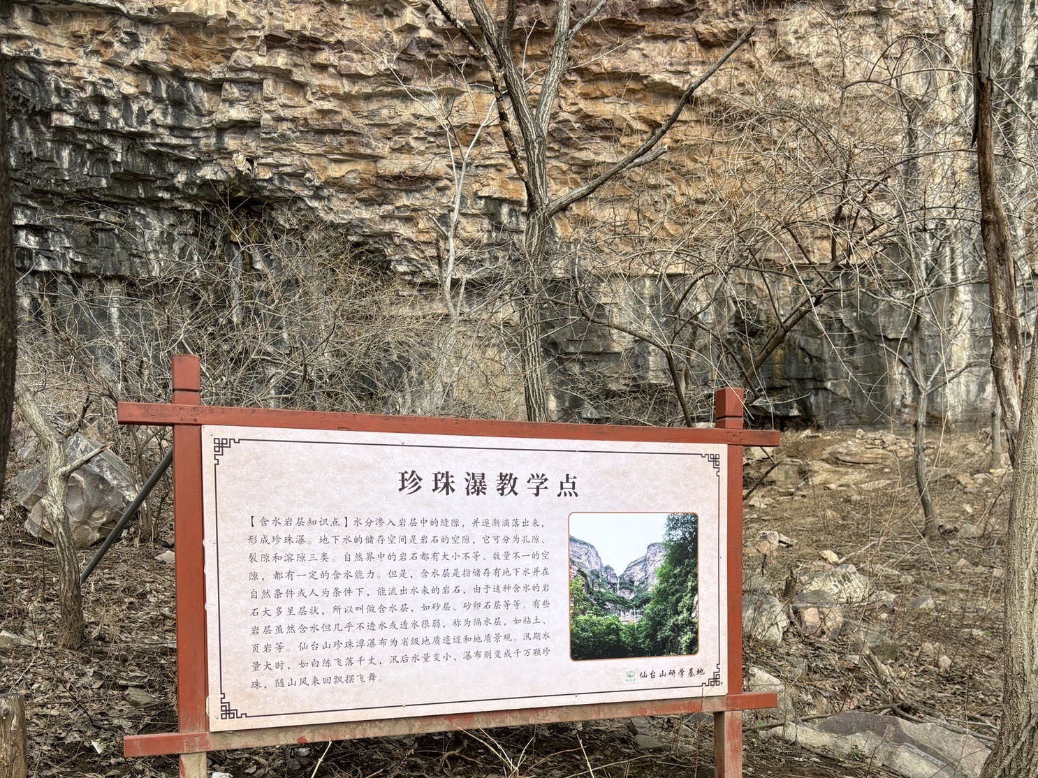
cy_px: 605
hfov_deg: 52.6
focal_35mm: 35
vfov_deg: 39.3
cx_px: 521
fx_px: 1049
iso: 50
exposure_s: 1/284
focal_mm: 5.96
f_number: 1.6
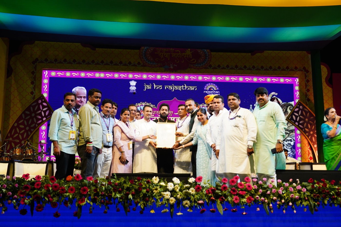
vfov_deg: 30.5
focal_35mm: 44
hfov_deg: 44.5
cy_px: 114
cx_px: 170
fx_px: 417
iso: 2000
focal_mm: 44
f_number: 5
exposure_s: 1/200
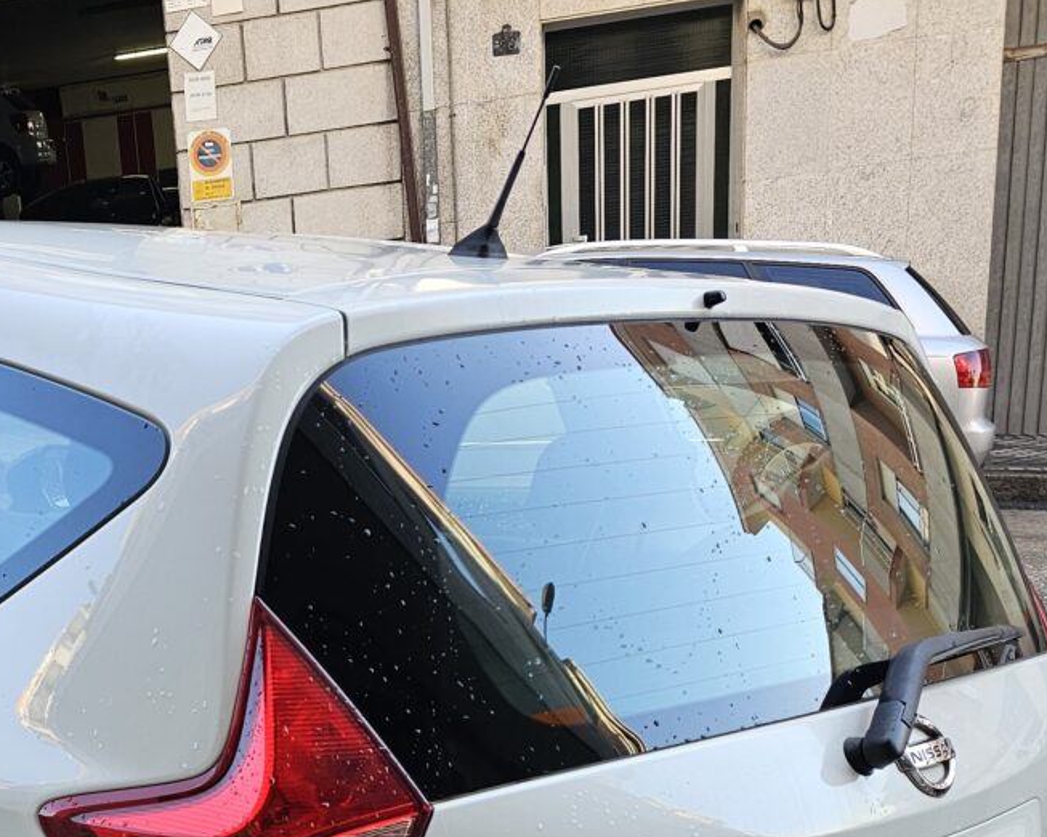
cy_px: 957
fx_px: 1704
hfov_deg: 32.3
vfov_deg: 25.3
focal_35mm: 55
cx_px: 87
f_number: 1.7
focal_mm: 6.3
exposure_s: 1/180
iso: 50
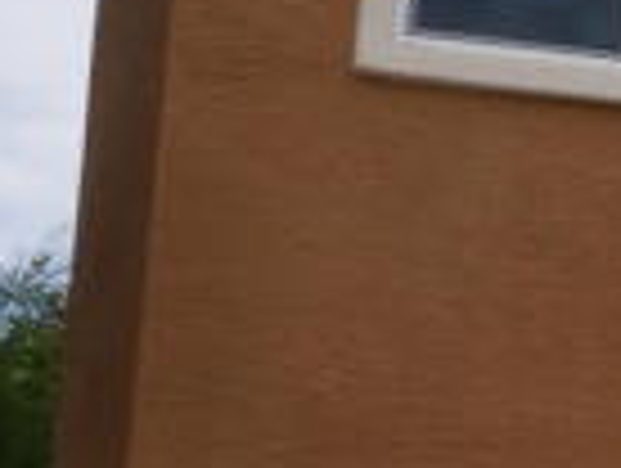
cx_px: 2488
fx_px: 3900
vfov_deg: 6.9
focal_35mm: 217
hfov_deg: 7.0
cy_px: 400
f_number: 16
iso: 100
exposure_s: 1/80
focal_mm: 18
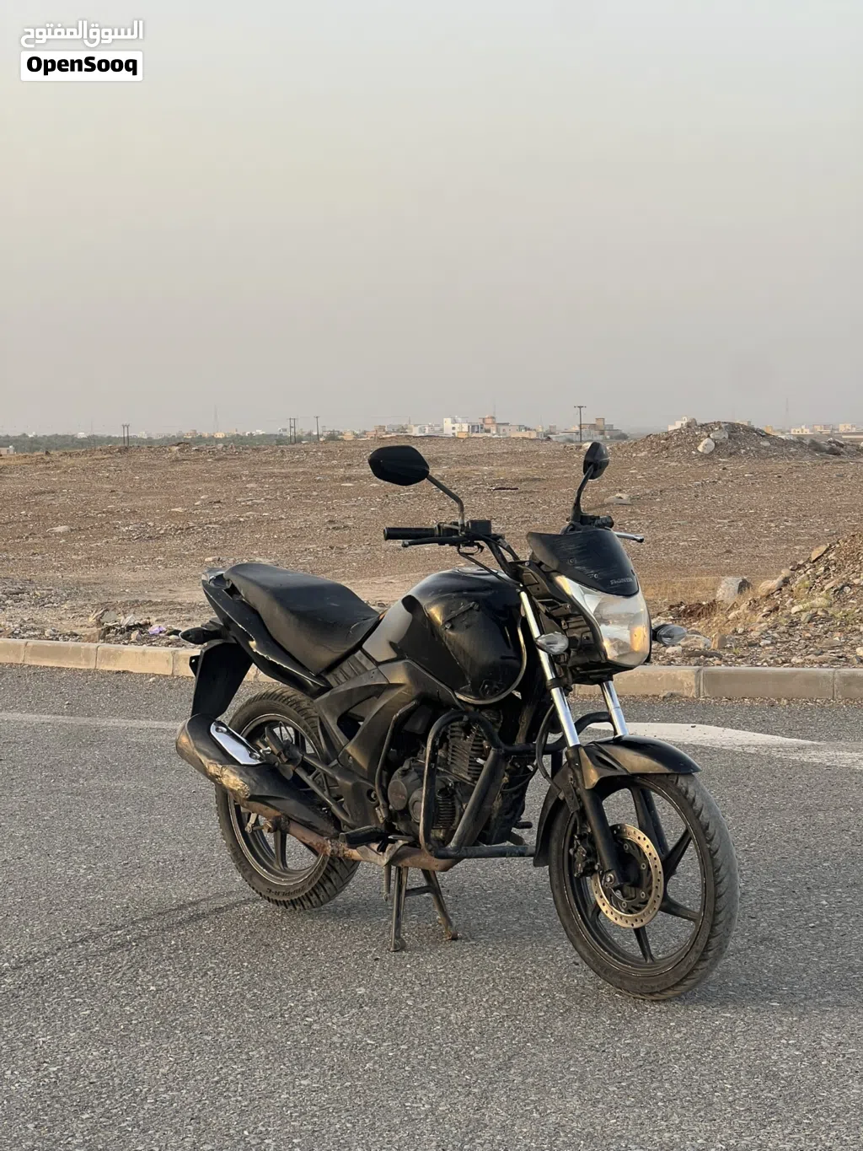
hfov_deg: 19.1
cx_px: 432
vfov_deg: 25.3
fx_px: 2559
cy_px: 576
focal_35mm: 77
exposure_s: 1/99
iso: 32
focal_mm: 9
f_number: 2.8
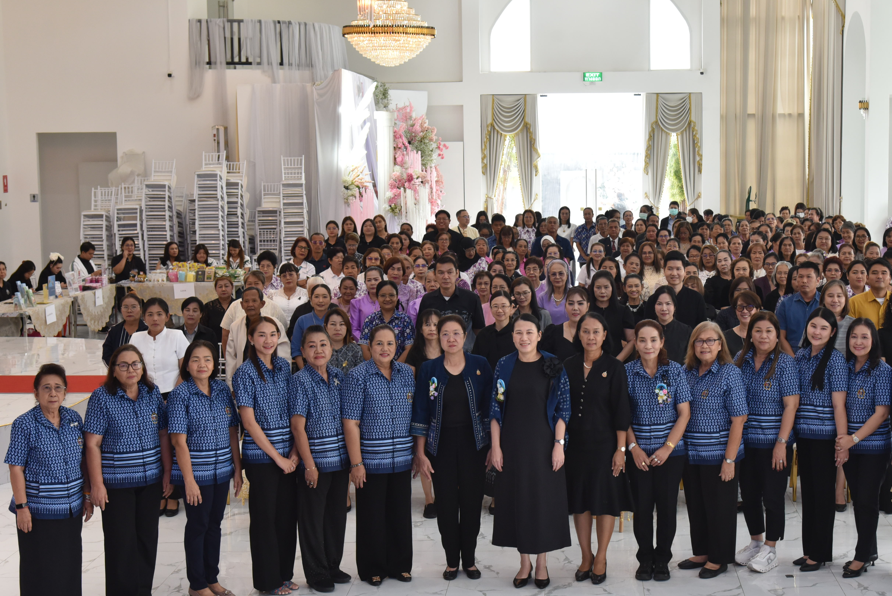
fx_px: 1413
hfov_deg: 34.9
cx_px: 547
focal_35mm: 57
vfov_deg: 23.8
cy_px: 276
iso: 1250
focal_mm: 46
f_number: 5.6
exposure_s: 1/125
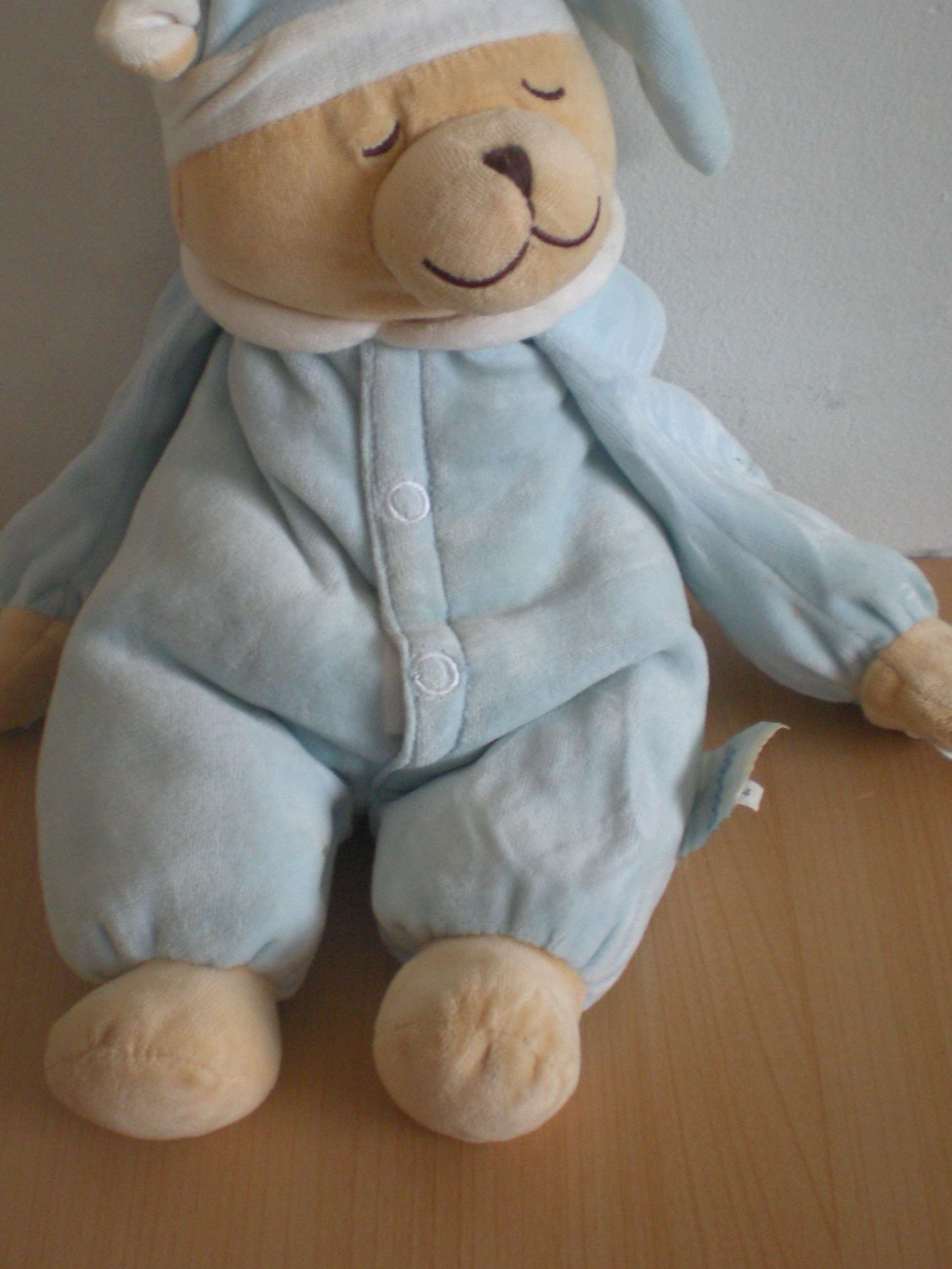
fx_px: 1834
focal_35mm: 50
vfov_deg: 38.1
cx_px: 385
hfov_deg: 29.0
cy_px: 555
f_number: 3.1
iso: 200
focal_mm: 6.3
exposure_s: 1/20.6
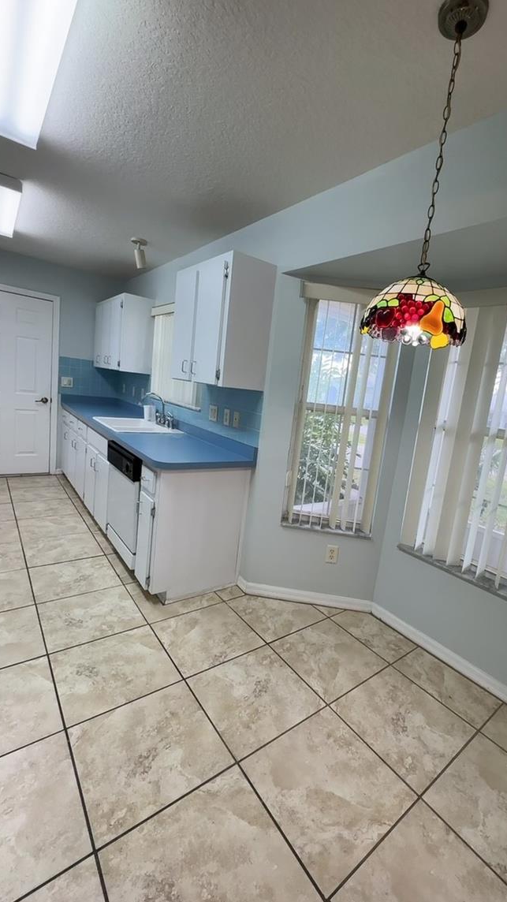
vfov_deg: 99.4
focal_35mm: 16
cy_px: 447
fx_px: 383
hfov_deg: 66.5
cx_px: 299
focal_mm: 2.22
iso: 125
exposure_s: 1/120
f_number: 2.2
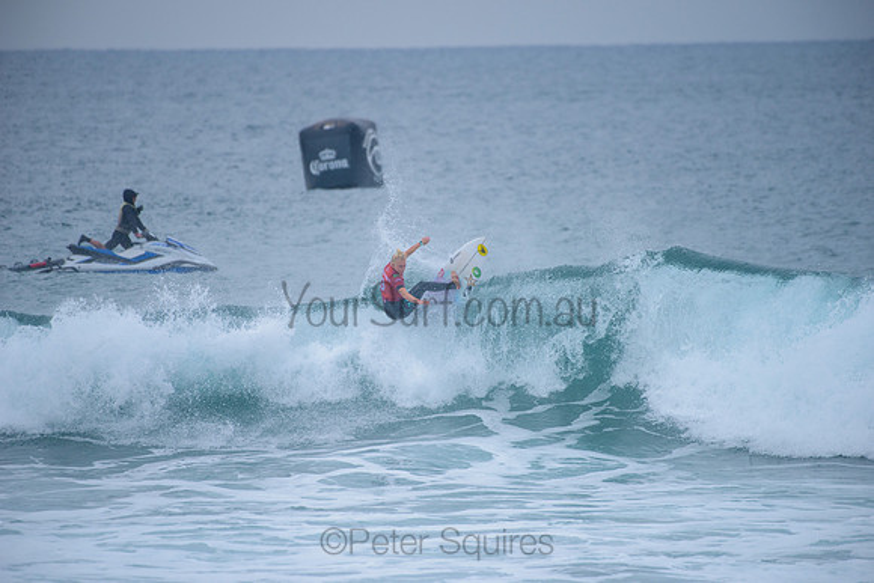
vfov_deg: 2.8
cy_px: 292
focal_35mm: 500
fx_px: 12141
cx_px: 437
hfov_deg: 4.1
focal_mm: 500
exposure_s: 1/2000
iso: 400
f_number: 5.6
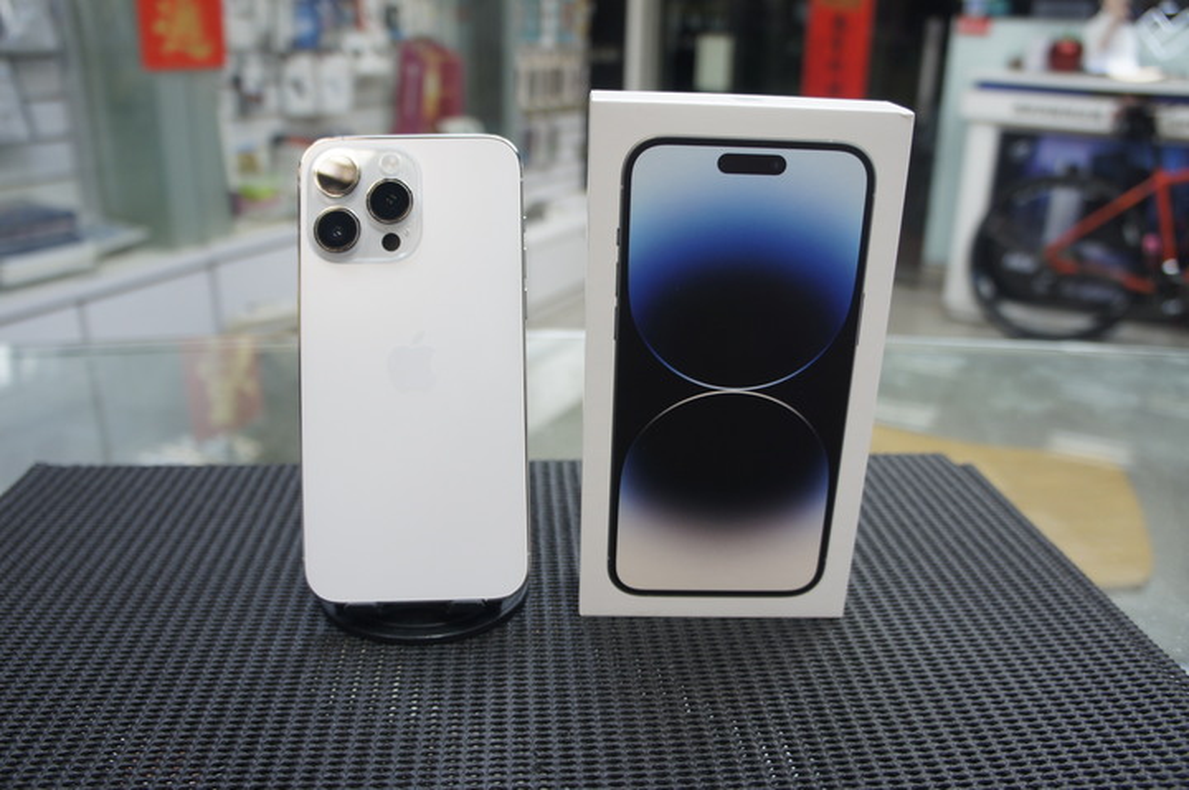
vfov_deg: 47.8
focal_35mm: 27
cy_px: 395
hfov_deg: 67.5
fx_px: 891
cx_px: 594
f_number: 3.5
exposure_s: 1/30
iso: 200
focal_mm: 18
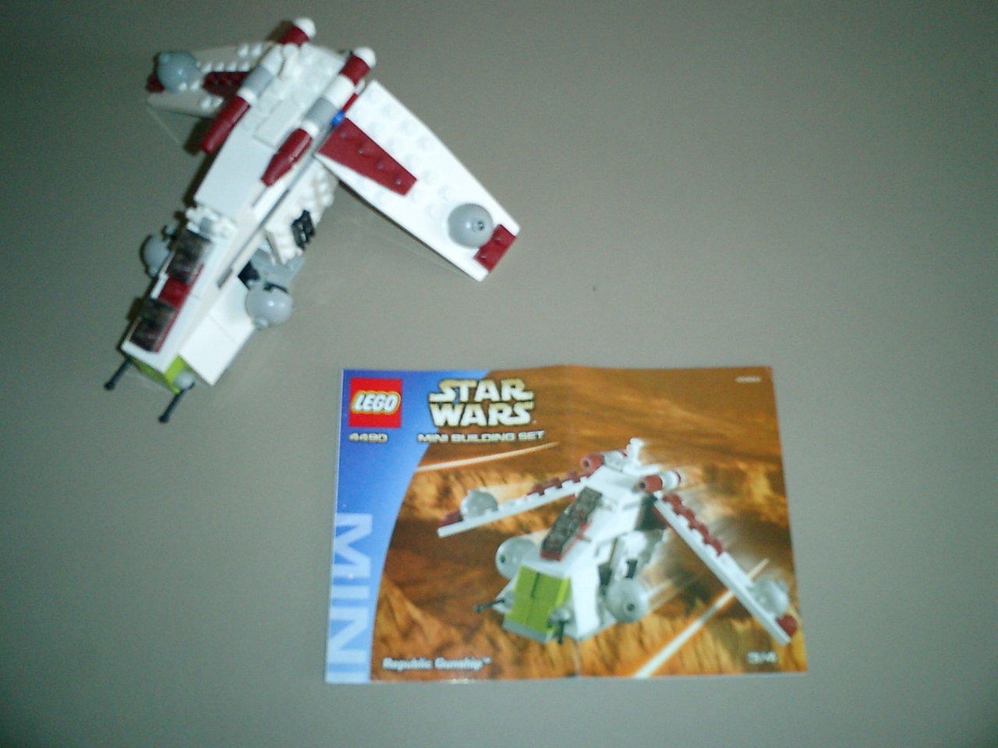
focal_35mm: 36
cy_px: 374
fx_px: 1038
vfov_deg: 39.7
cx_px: 499
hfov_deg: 51.4
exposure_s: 1/30
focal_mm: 7.5
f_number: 3.2
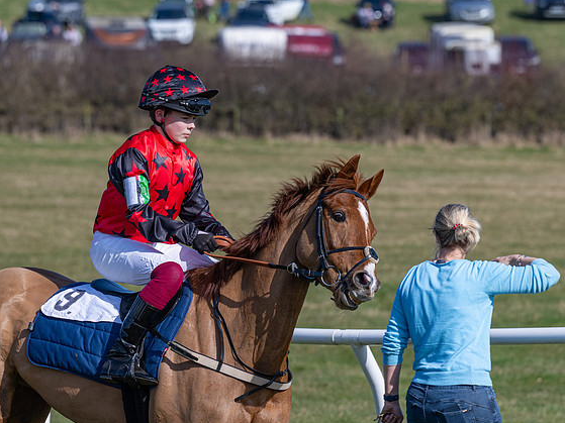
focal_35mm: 279
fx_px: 4553
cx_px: 317
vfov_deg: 5.3
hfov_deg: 7.1
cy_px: 225
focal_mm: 160
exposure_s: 1/2000
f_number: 5
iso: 200
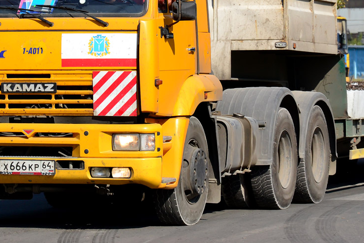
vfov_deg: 6.1
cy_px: 51
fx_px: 2276
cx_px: 129
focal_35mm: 225
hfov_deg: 9.1
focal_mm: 92
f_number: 8
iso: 400
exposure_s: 1/1000
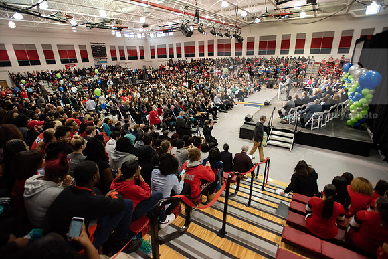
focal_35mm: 17
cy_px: 130
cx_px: 194
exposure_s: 1/200
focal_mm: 17
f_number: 3.5
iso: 2000
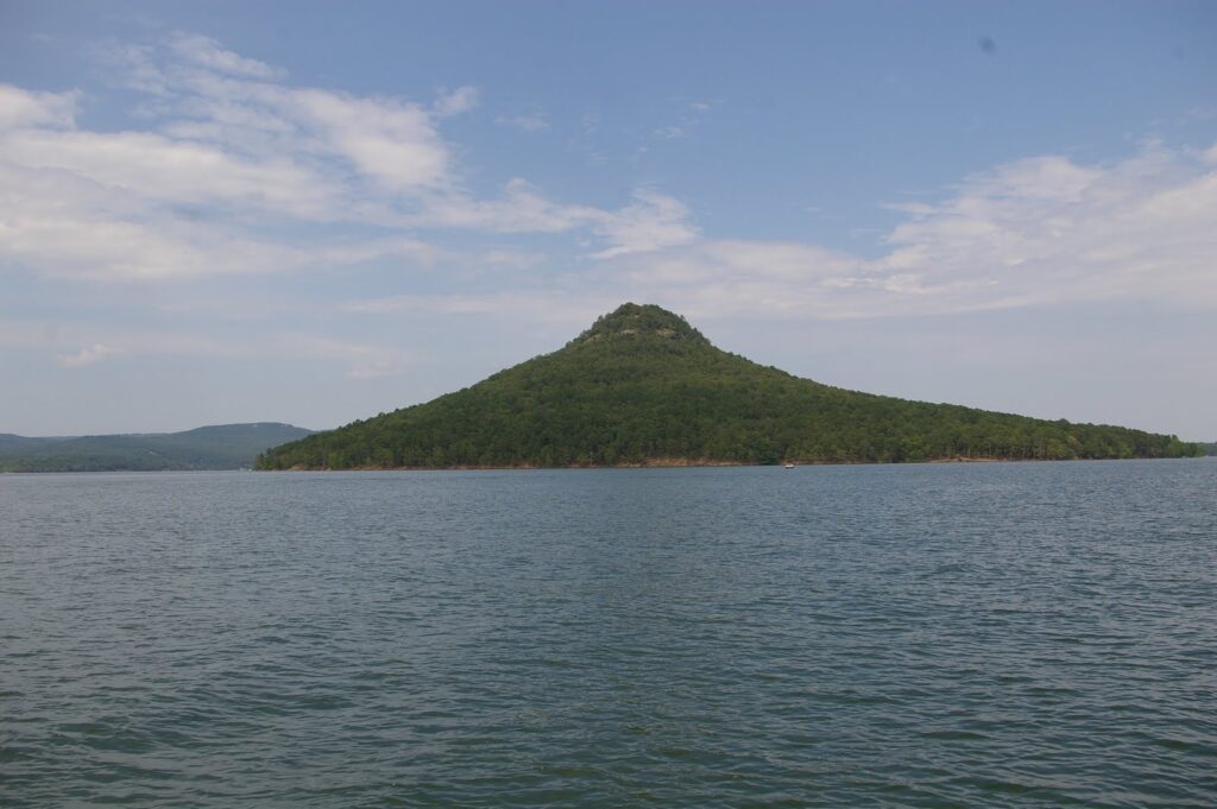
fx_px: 1064
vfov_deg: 41.6
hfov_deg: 59.5
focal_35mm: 32
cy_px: 404
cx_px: 608
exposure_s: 1/500
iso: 200
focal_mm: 21
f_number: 9.5
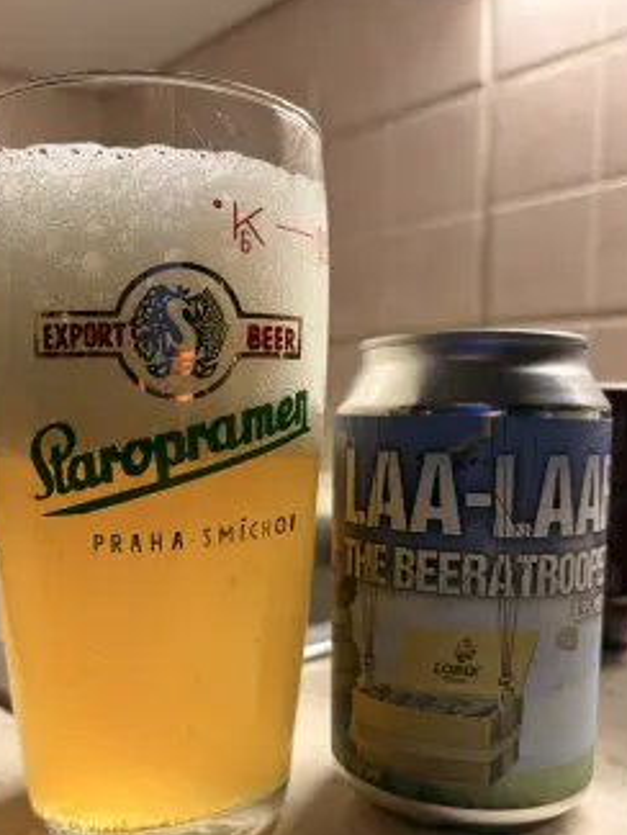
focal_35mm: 32
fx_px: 772
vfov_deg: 56.4
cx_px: 267
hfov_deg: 44.1
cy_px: 498
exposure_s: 1/50
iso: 100
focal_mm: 5.96
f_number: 1.6
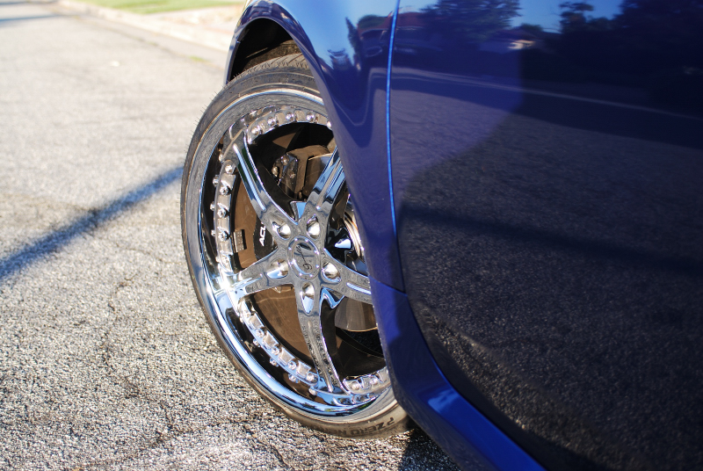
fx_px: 821
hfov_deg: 46.3
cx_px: 352
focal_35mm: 42
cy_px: 236
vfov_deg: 32.0
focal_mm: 28
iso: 200
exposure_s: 1/640
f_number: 2.8
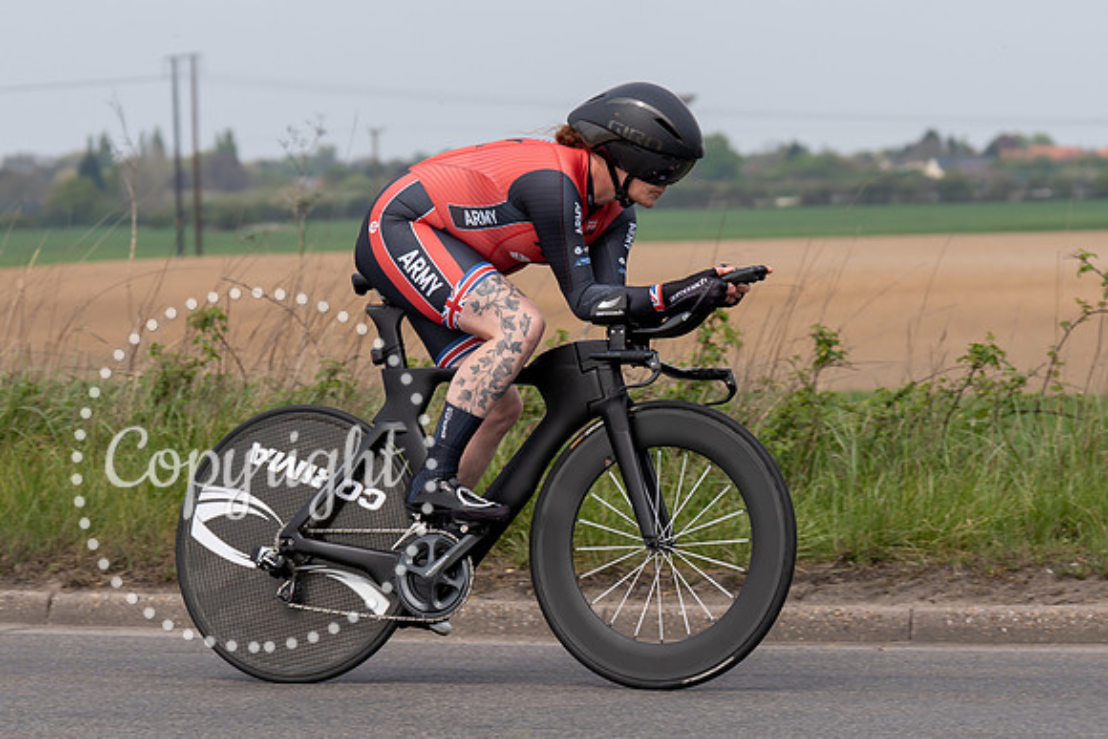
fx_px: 4933
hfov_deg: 12.8
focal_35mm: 160
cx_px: 576
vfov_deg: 8.6
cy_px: 288
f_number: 4
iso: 125
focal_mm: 88
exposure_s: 1/1000
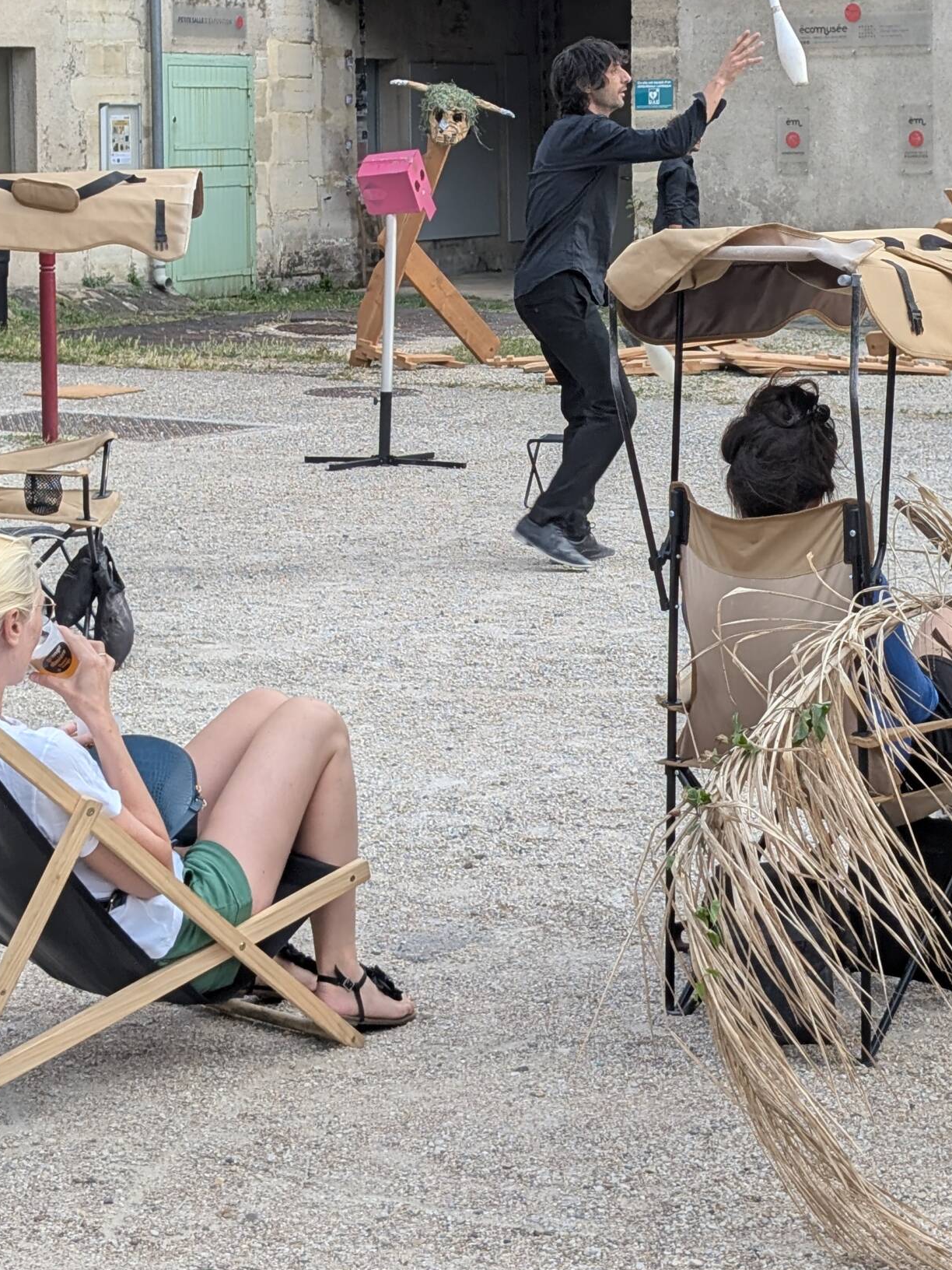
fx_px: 2824
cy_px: 293
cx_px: 554
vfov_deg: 25.0
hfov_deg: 19.1
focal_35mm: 77
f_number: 1.68
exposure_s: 1/248
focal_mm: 6.9
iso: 21
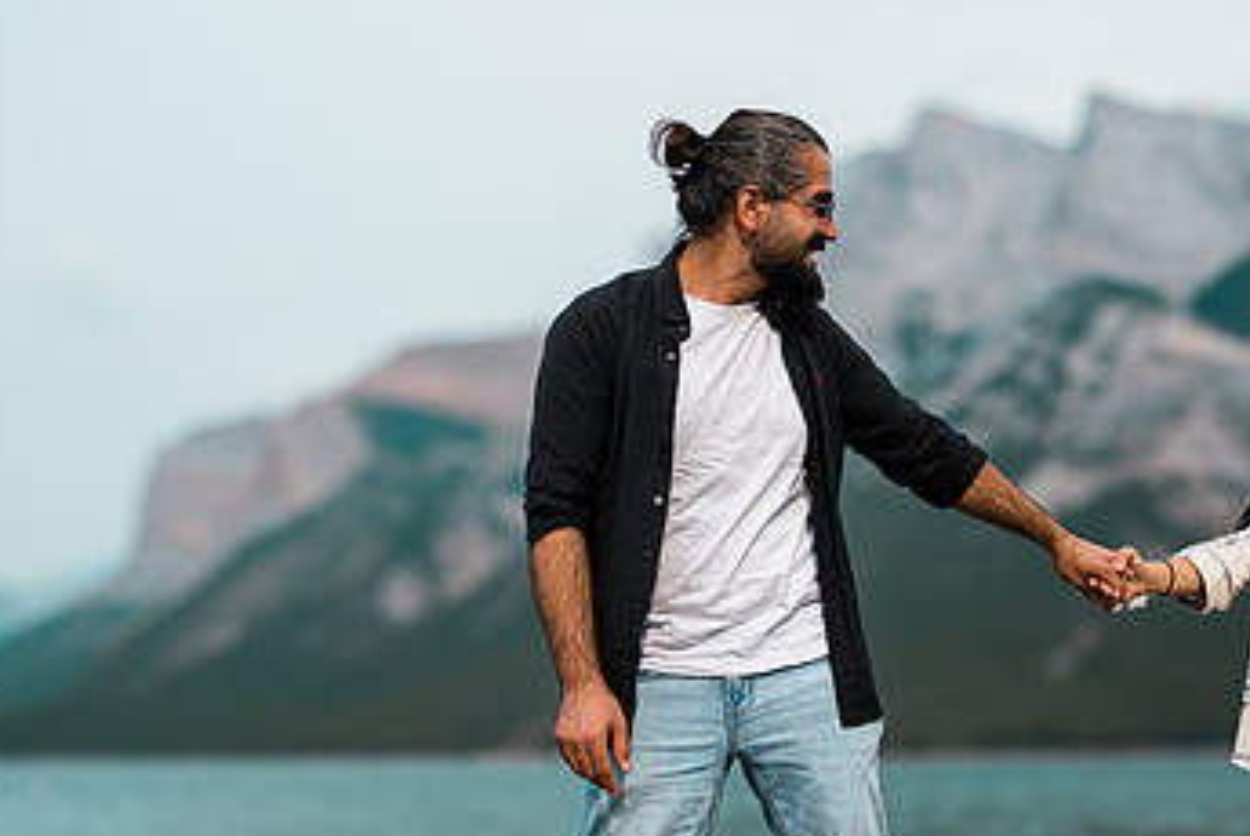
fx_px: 2050
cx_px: 854
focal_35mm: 59
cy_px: 576
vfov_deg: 22.9
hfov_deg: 33.5
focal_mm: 35
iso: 200
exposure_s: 1/4000
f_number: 2.8
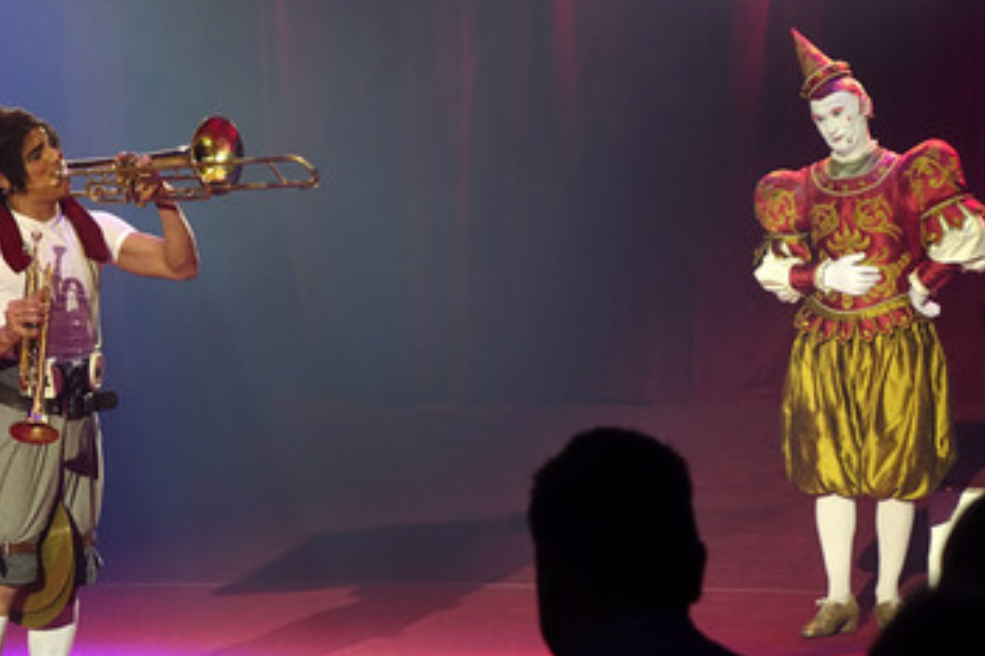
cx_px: 386
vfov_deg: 7.8
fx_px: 4815
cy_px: 362
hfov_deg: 11.7
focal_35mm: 176
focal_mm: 50.23
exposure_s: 1/200
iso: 640
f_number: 4
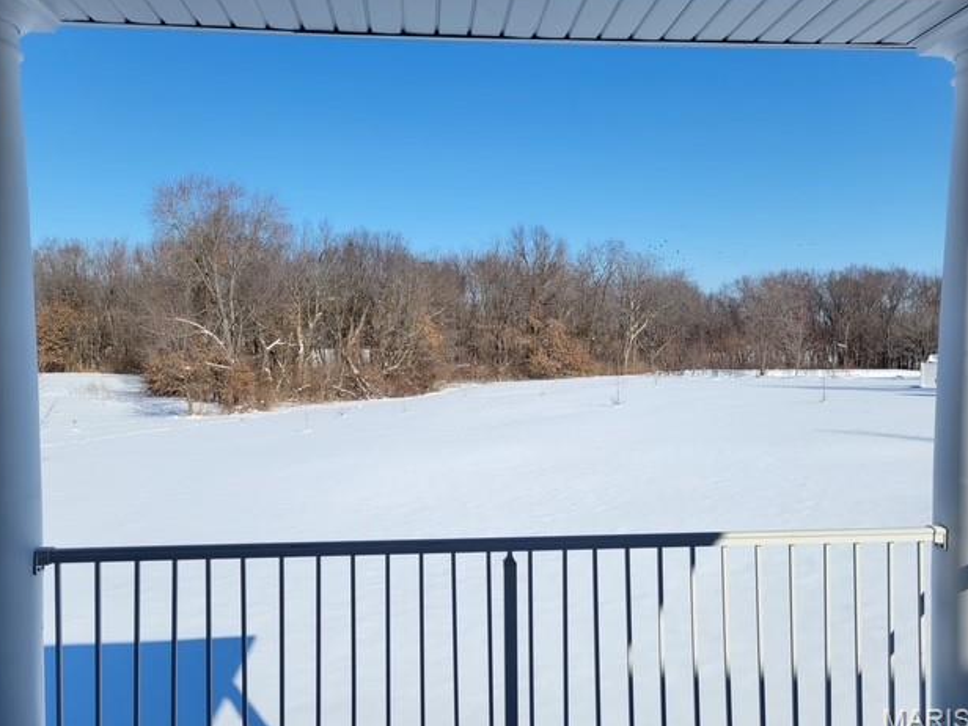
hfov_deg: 65.3
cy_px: 363
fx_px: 755
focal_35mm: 27
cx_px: 479
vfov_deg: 51.4
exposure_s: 1/4199
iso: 40
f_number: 1.8
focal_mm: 5.4
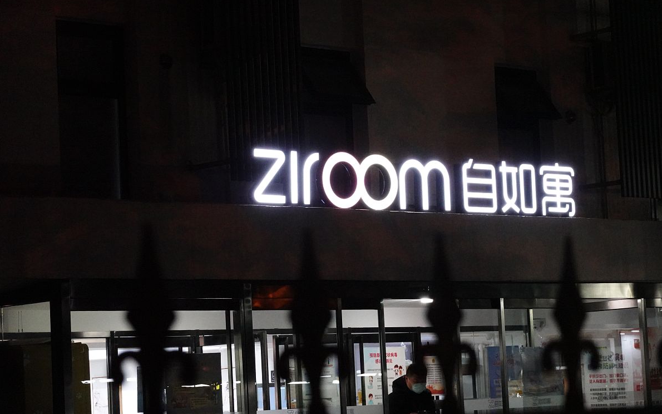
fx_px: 2021
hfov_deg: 18.6
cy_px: 209
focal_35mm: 112
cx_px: 333
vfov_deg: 11.7
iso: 3200
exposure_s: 1/50
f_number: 4.5
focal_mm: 39.61
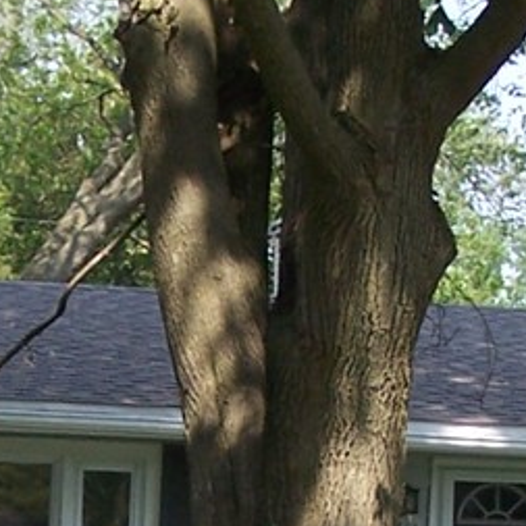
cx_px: 185
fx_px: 3284
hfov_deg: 9.2
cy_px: 491
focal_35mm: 191
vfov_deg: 9.1
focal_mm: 6.3
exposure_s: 1/500
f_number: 2.8
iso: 80
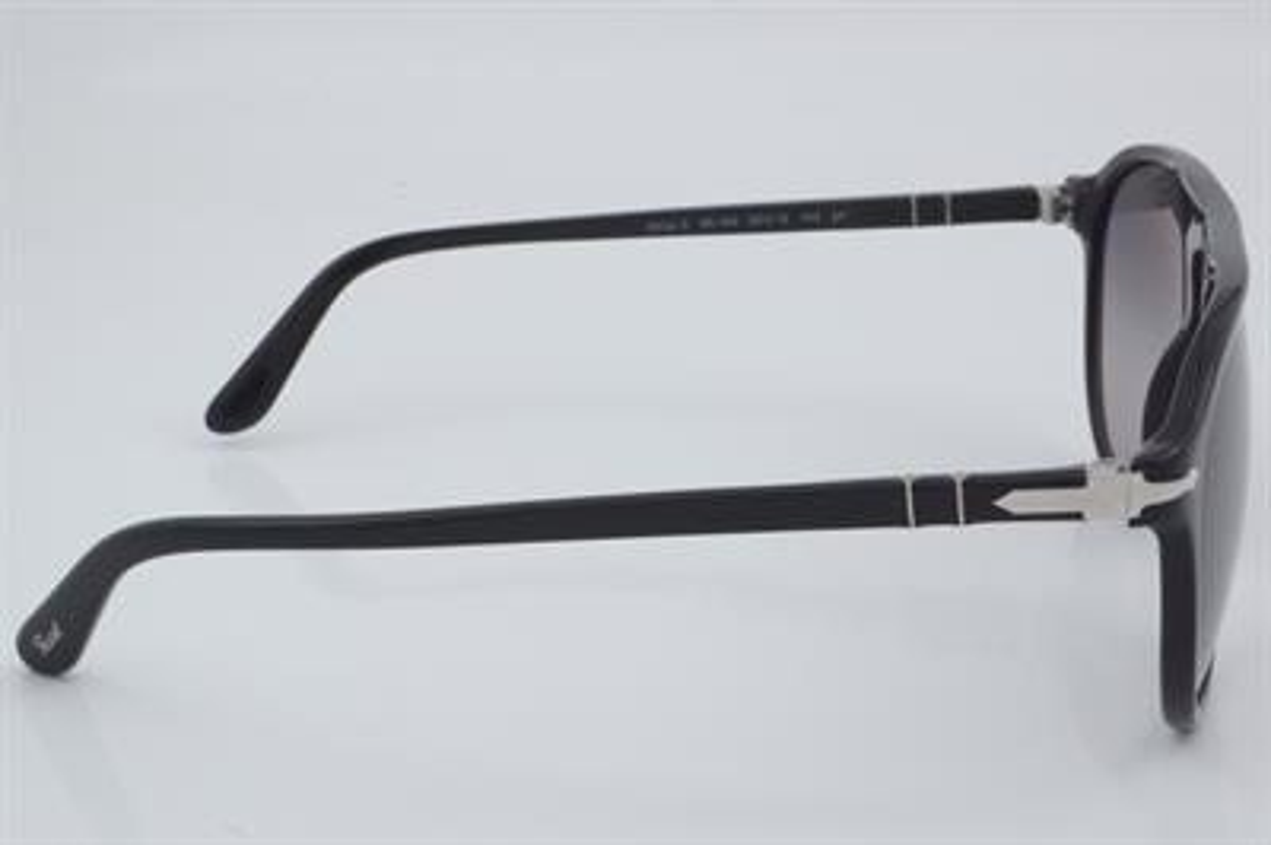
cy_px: 422
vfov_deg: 18.2
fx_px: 2646
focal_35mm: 75
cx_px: 636
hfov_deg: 27.0
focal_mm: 50
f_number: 32
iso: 100
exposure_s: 1/3
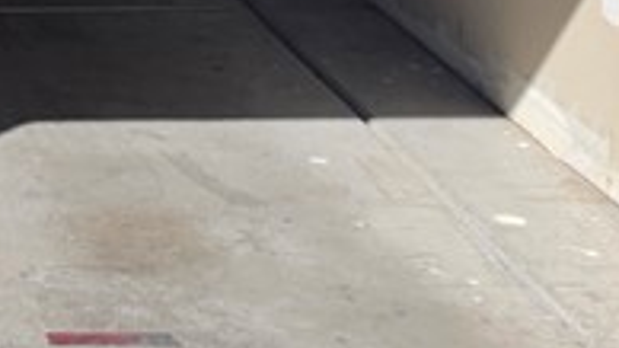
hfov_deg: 15.3
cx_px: -236
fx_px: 2166
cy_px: -255
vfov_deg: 8.8
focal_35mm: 132
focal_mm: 6.5
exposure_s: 1/7939
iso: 64
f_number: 1.4
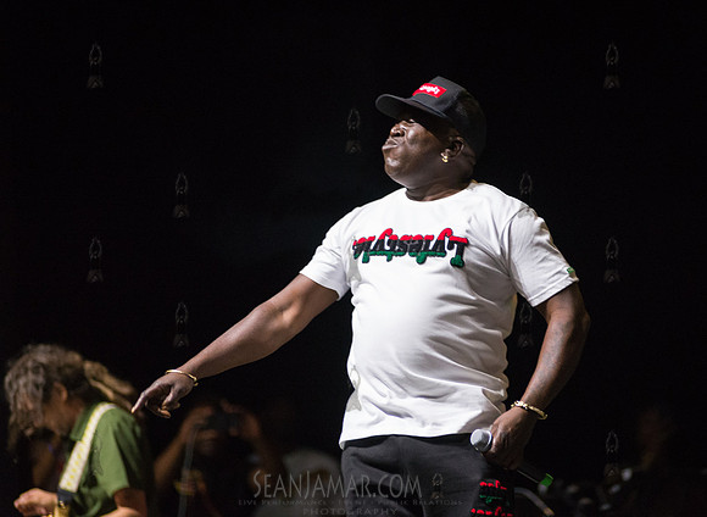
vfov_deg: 7.4
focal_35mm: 197
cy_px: 235
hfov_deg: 10.1
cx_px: 380
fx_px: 3995
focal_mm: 170
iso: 4000
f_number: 2.8
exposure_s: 1/320
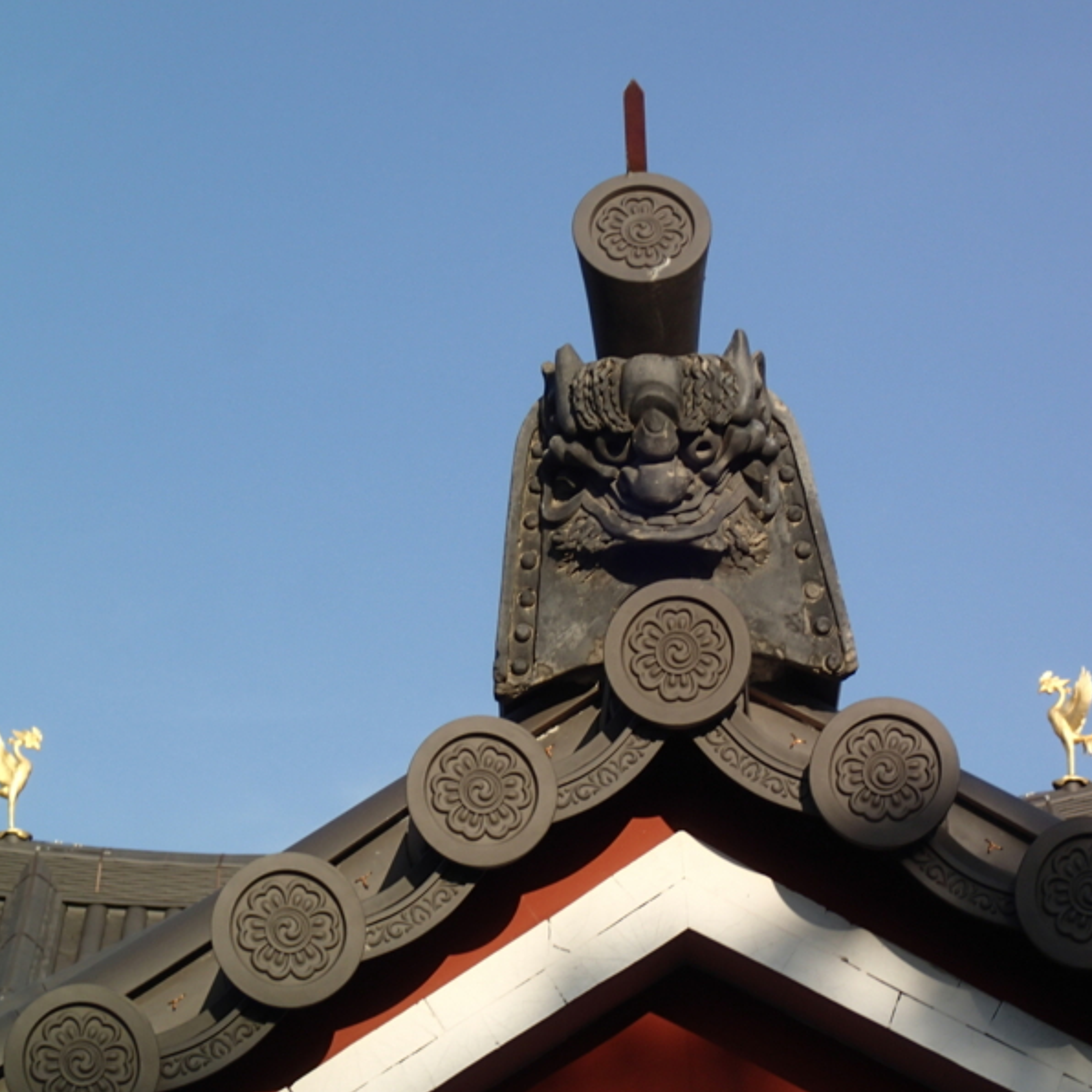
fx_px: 3855
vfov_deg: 16.1
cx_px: 638
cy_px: 548
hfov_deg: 16.1
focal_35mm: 108
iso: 100
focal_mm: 16.48
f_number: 6.3
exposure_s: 1/320
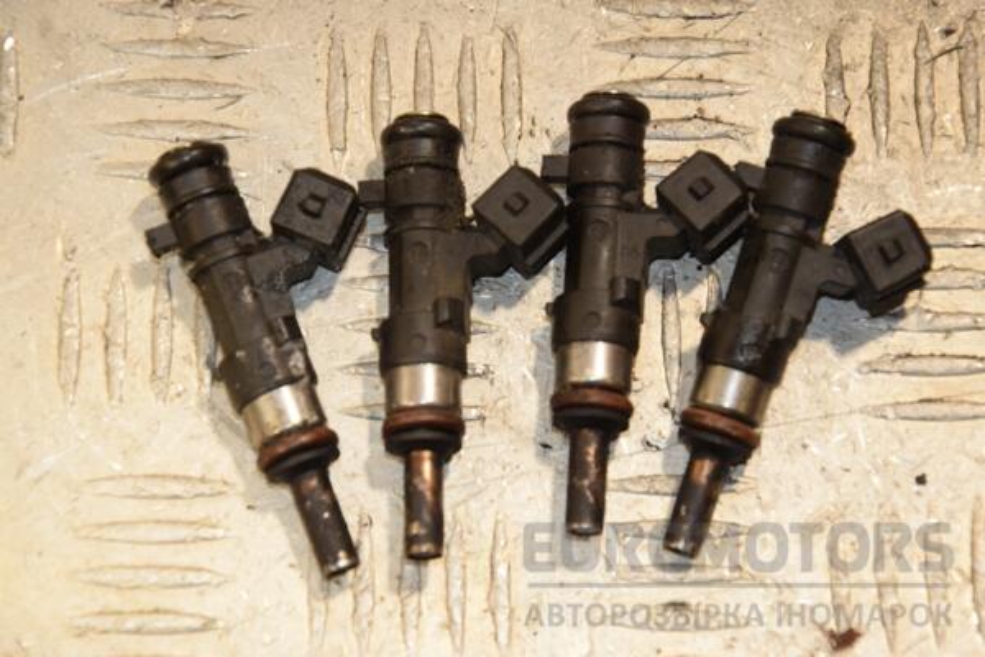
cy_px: 328
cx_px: 492
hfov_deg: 16.1
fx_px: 3488
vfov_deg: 10.8
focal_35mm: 128
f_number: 7.1
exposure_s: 1/200
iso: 800
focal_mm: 85
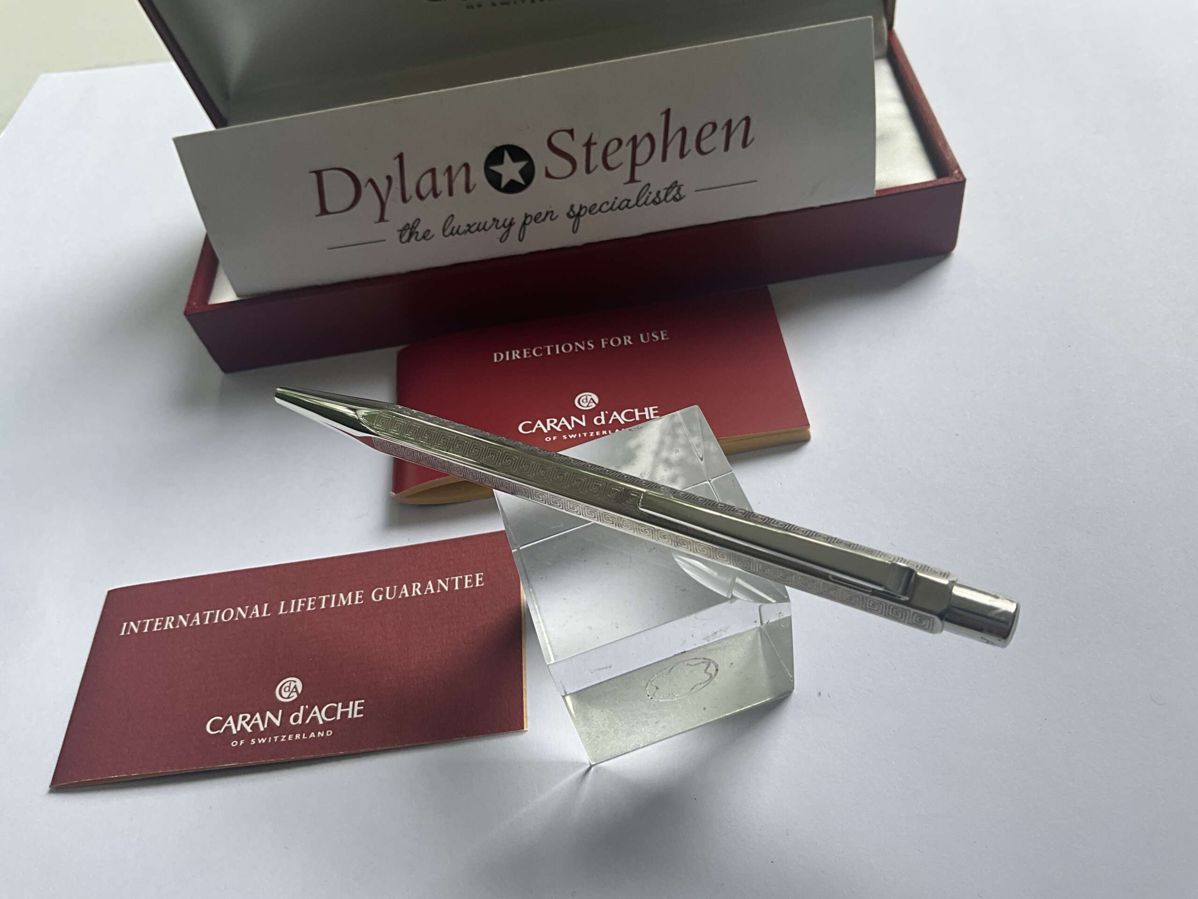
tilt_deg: -51.7
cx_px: 599
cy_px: 450
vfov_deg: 48.2
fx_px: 1004
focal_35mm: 29
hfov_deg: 61.7
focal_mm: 3
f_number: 1.8
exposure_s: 1/143
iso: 20
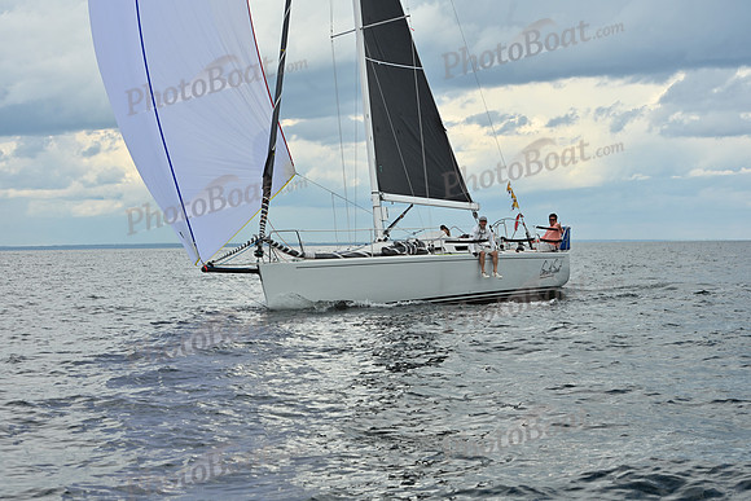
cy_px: 250
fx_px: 1669
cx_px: 376
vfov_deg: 17.1
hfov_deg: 25.4
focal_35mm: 80
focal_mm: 80
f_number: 9
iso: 250
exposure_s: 1/800
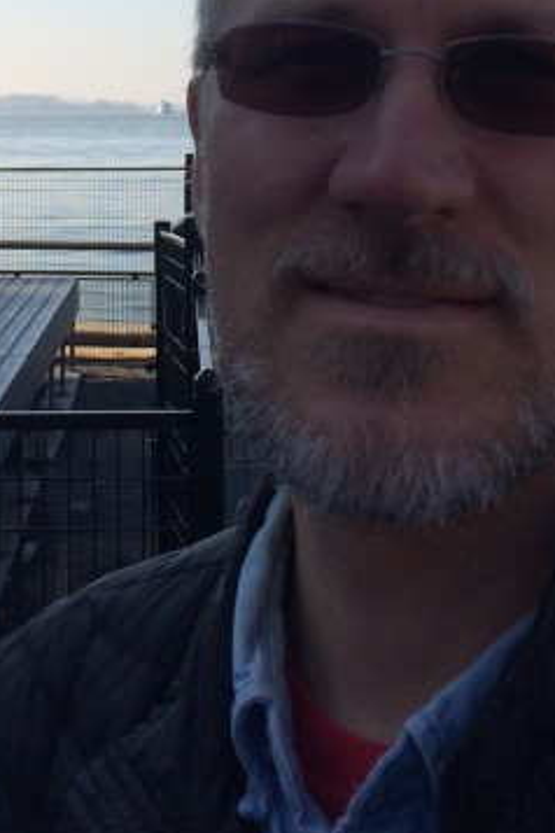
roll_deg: +1.1
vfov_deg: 26.3
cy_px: -41
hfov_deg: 18.8
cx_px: 161
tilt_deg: +3.7
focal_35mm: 72
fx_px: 1665
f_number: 2.2
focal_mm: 4.15
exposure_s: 1/1866
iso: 32
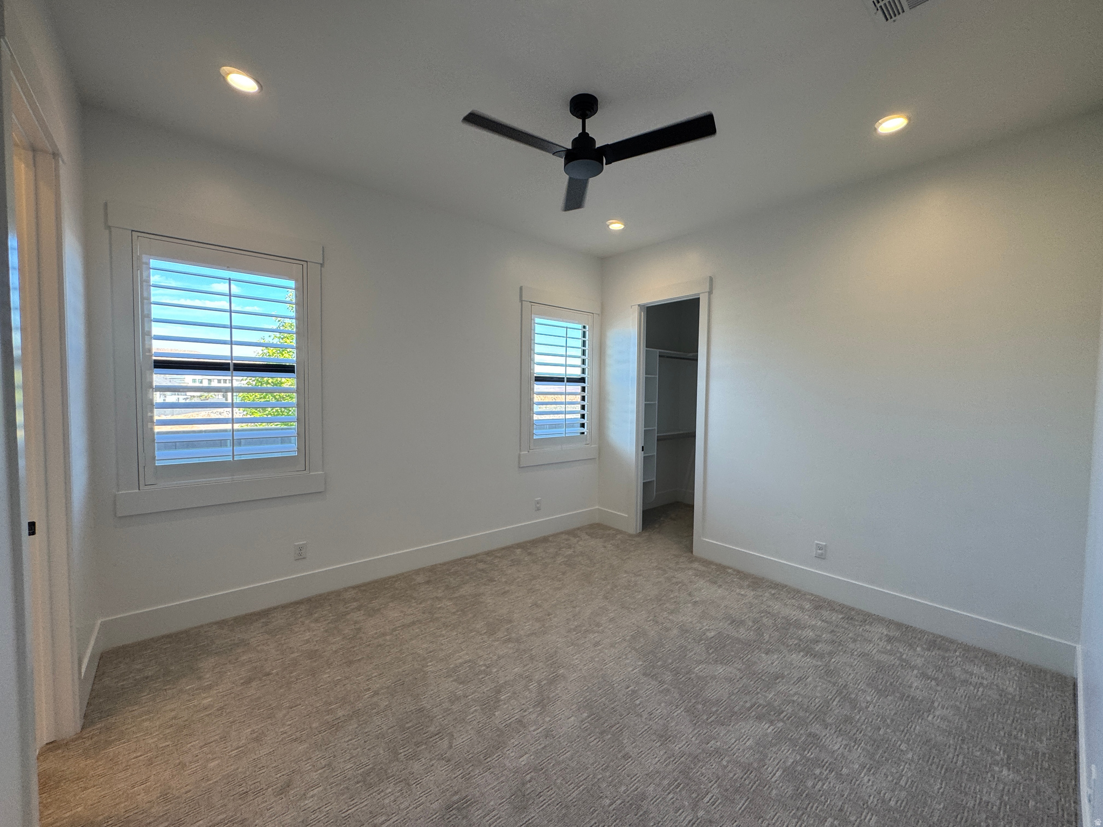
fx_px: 446
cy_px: 414
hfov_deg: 102.1
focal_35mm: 14
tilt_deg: -2.2
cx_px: 552
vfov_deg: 85.7
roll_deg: -0.5
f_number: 2.2
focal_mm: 2.22
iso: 125
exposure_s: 1/120
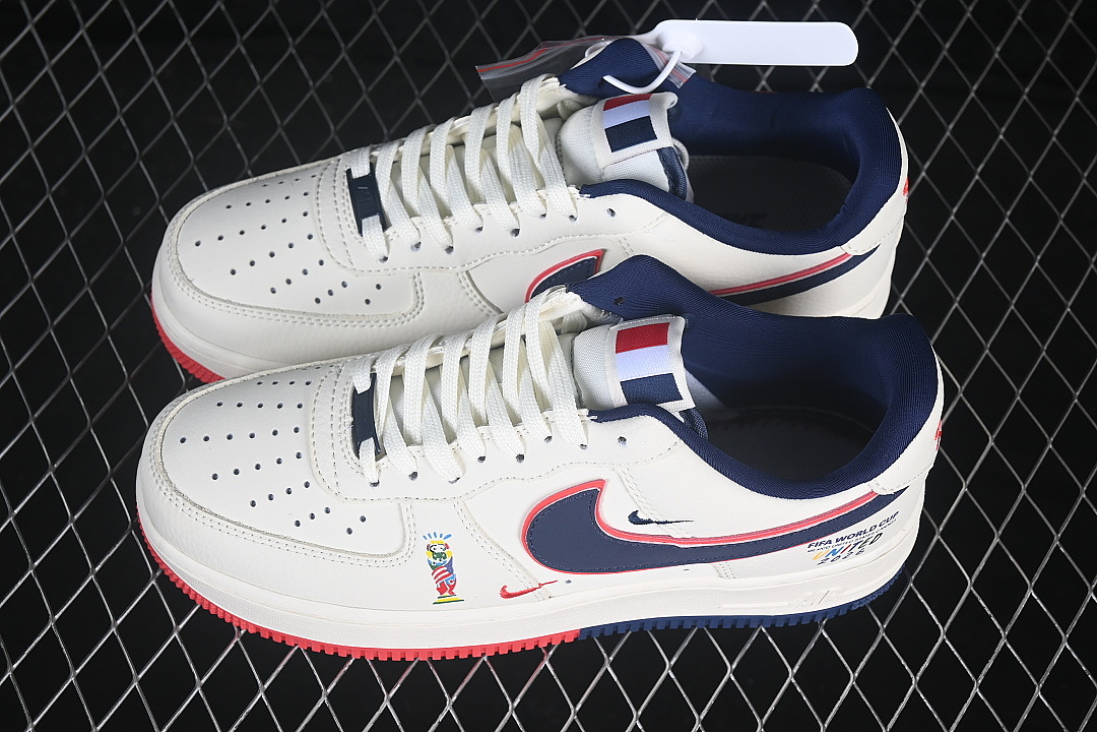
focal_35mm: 75
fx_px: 2285
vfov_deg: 18.2
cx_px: 548
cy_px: 366
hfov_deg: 27.0
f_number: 7.1
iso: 160
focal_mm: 50
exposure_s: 1/80
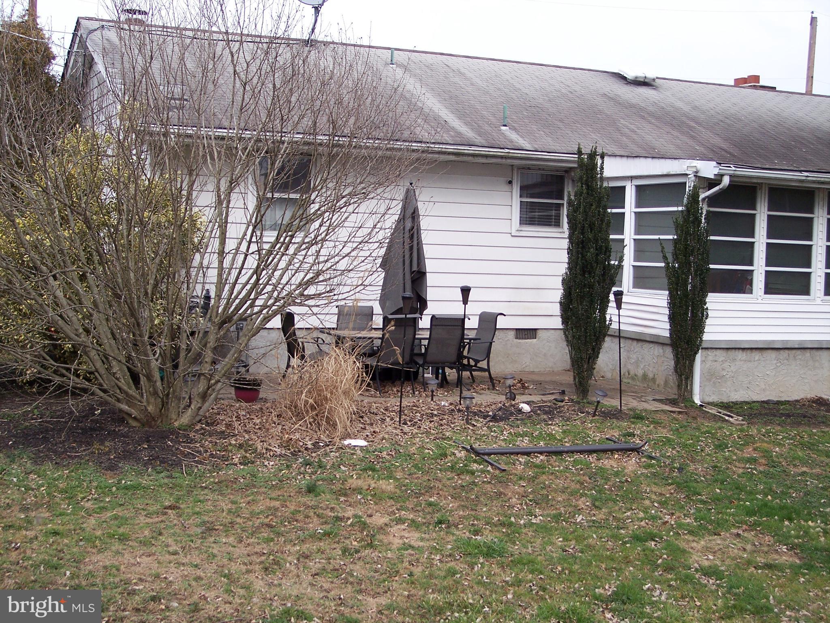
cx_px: 415
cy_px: 312
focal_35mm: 52
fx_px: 1247
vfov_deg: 28.0
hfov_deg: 36.8
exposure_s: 1/250
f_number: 4
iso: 100
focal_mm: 10.7
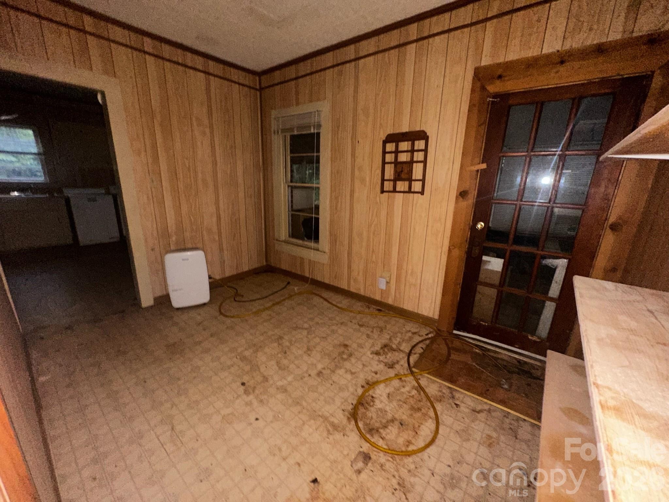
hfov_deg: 102.1
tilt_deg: -14.5
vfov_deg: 85.7
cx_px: 334
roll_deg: -1.0
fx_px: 271
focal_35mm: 14
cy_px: 251
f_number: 2.2
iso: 320
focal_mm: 2.22
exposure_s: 1/16
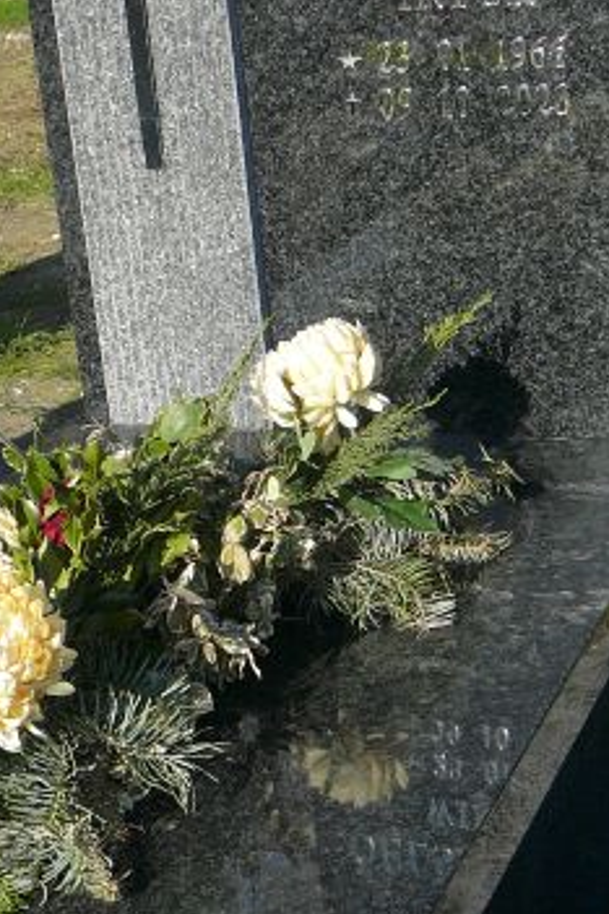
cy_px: 479
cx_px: 242
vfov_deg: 28.1
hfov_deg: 18.9
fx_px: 1827
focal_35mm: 72
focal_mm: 5.6
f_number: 3
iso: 80
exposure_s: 1/800
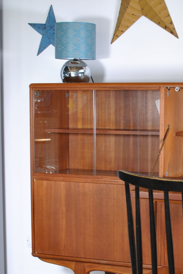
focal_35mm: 75
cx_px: 175
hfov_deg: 17.9
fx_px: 570
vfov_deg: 26.9
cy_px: 174
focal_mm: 22
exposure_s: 1/13
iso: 100
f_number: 4
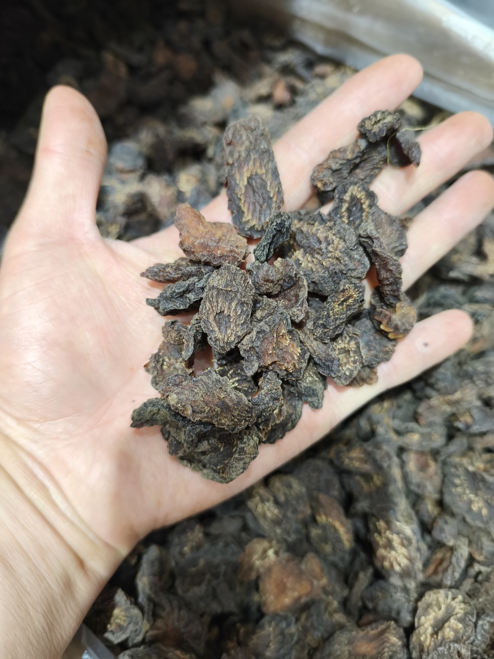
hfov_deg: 58.9
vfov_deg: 73.9
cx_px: 247
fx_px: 438
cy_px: 330
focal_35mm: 23
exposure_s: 1/100
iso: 320
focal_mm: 5.84
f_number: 1.6
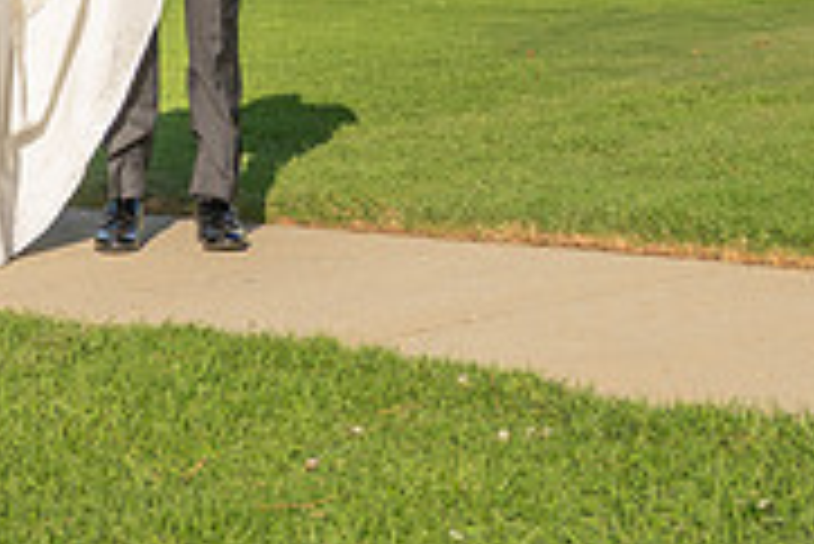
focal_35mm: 96
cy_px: -132
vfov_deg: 13.8
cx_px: 441
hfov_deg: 21.2
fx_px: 2172
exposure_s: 1/4000
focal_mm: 24
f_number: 3.5
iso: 200
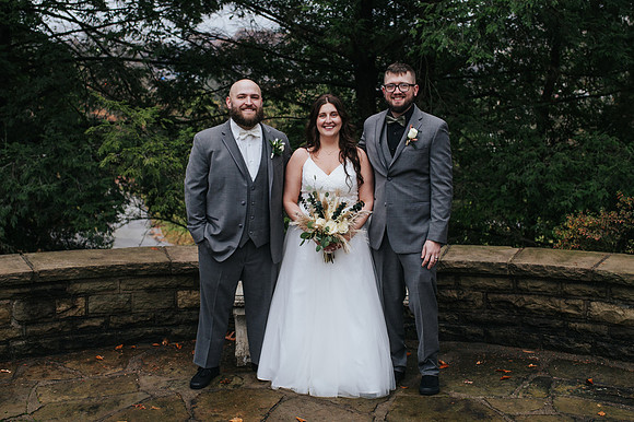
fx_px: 777
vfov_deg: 30.4
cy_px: 210
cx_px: 297
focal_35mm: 44
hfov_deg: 44.4
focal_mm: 35
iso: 800
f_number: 3.2
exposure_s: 1/320
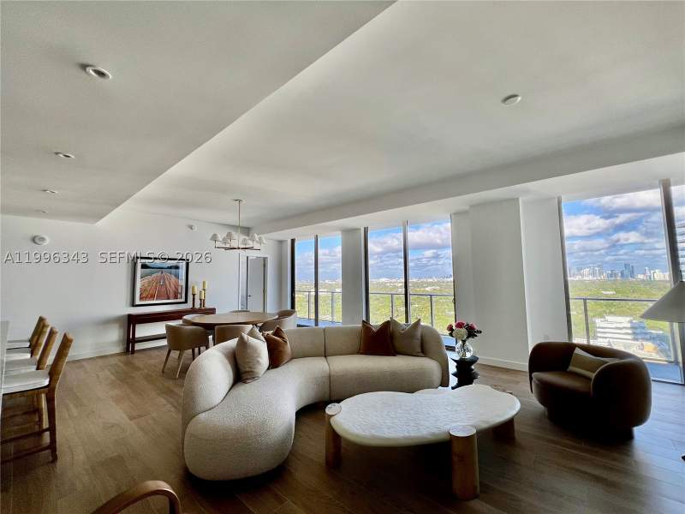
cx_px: 342
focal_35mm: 13
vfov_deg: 89.9
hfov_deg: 106.2
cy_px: 257
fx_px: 257
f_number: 1.8
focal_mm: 1.57
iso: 32
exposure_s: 1/137
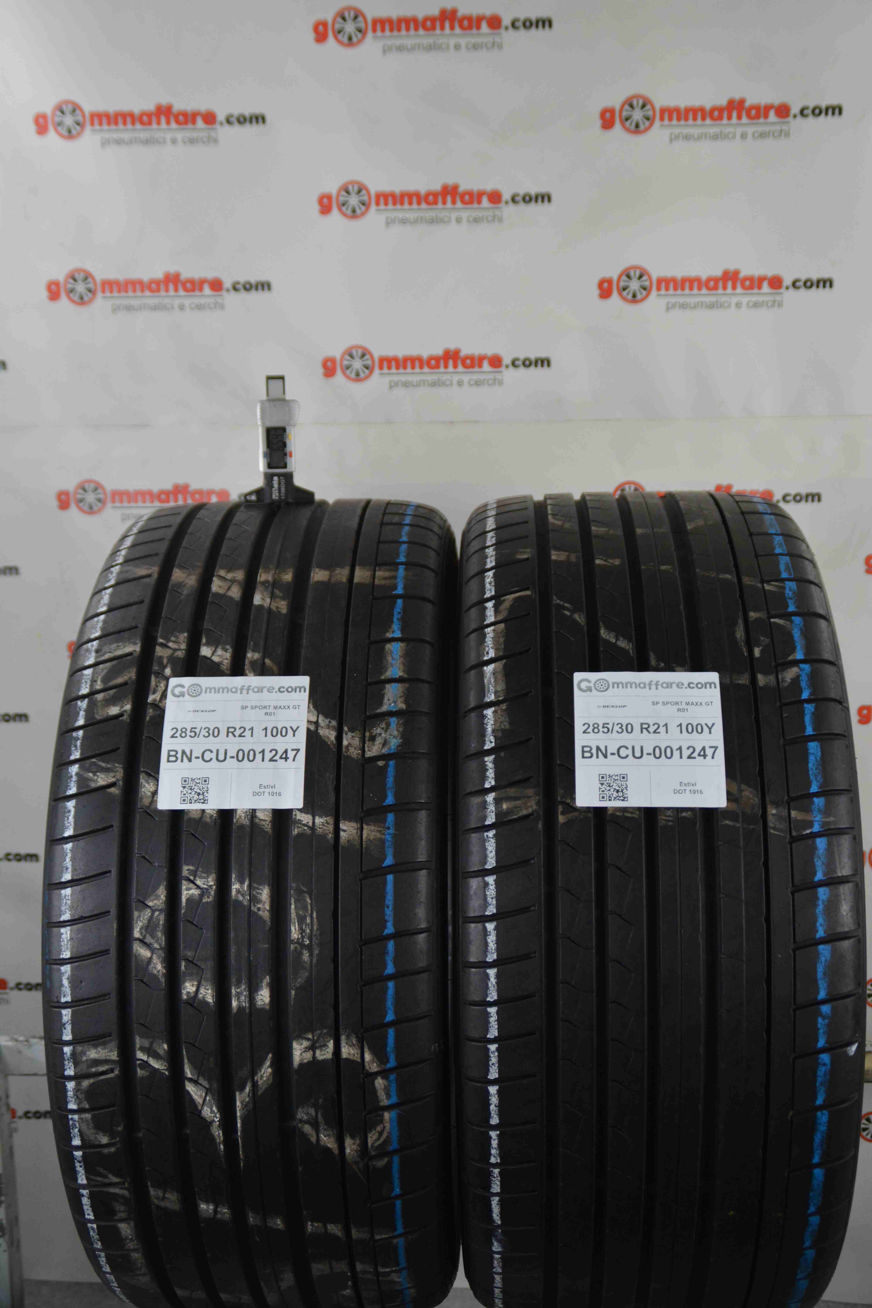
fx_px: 1526
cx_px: 436
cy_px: 654
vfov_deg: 46.4
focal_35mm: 42
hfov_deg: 31.9
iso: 800
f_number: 4
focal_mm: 28
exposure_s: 1/60
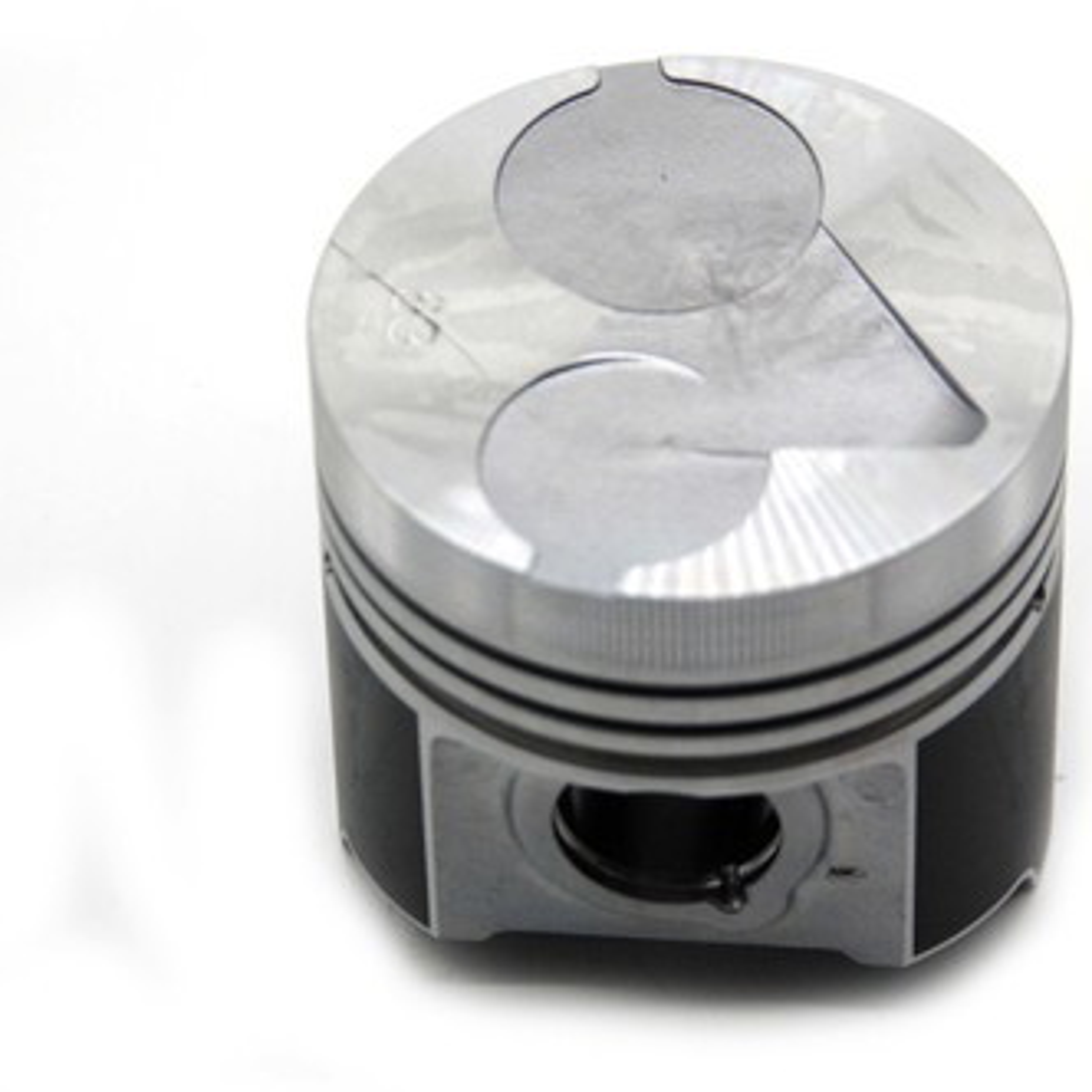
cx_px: 661
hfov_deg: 7.0
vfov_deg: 7.0
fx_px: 8923
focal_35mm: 250
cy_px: 544
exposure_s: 1/800
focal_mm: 130
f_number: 6.3
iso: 800
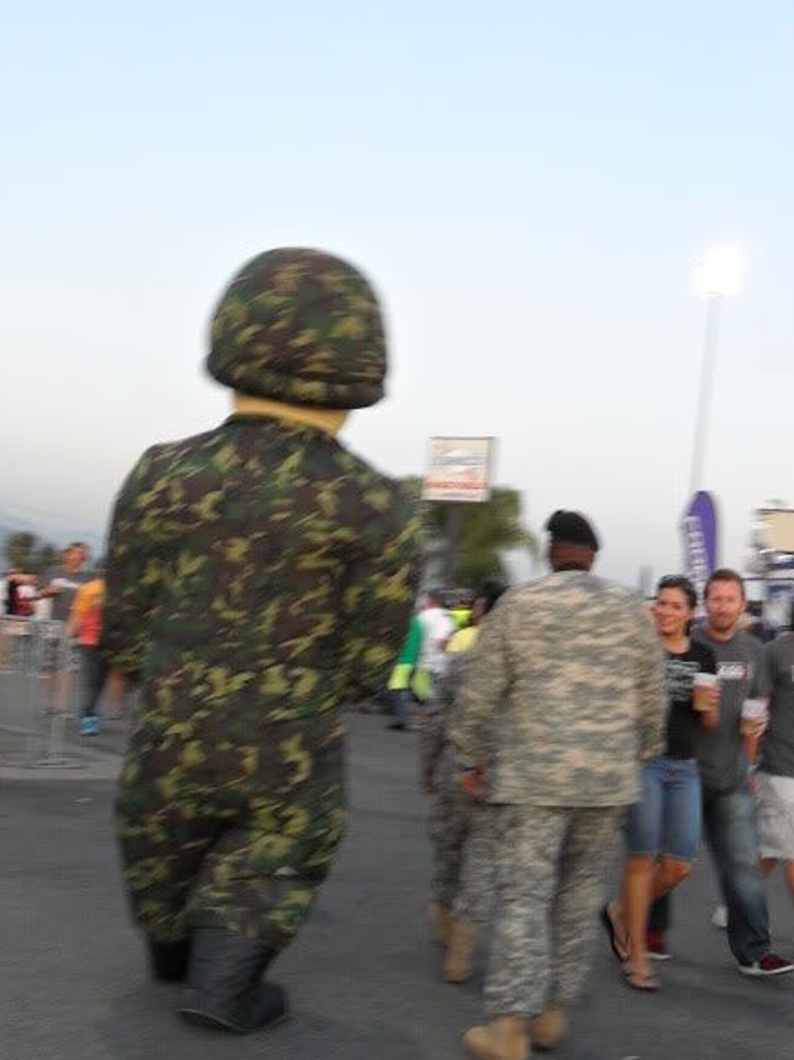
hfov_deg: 30.1
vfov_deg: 39.5
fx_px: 1469
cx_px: 291
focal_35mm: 48
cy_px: 635
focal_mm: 6.2
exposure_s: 1/30
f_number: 2.8
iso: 120
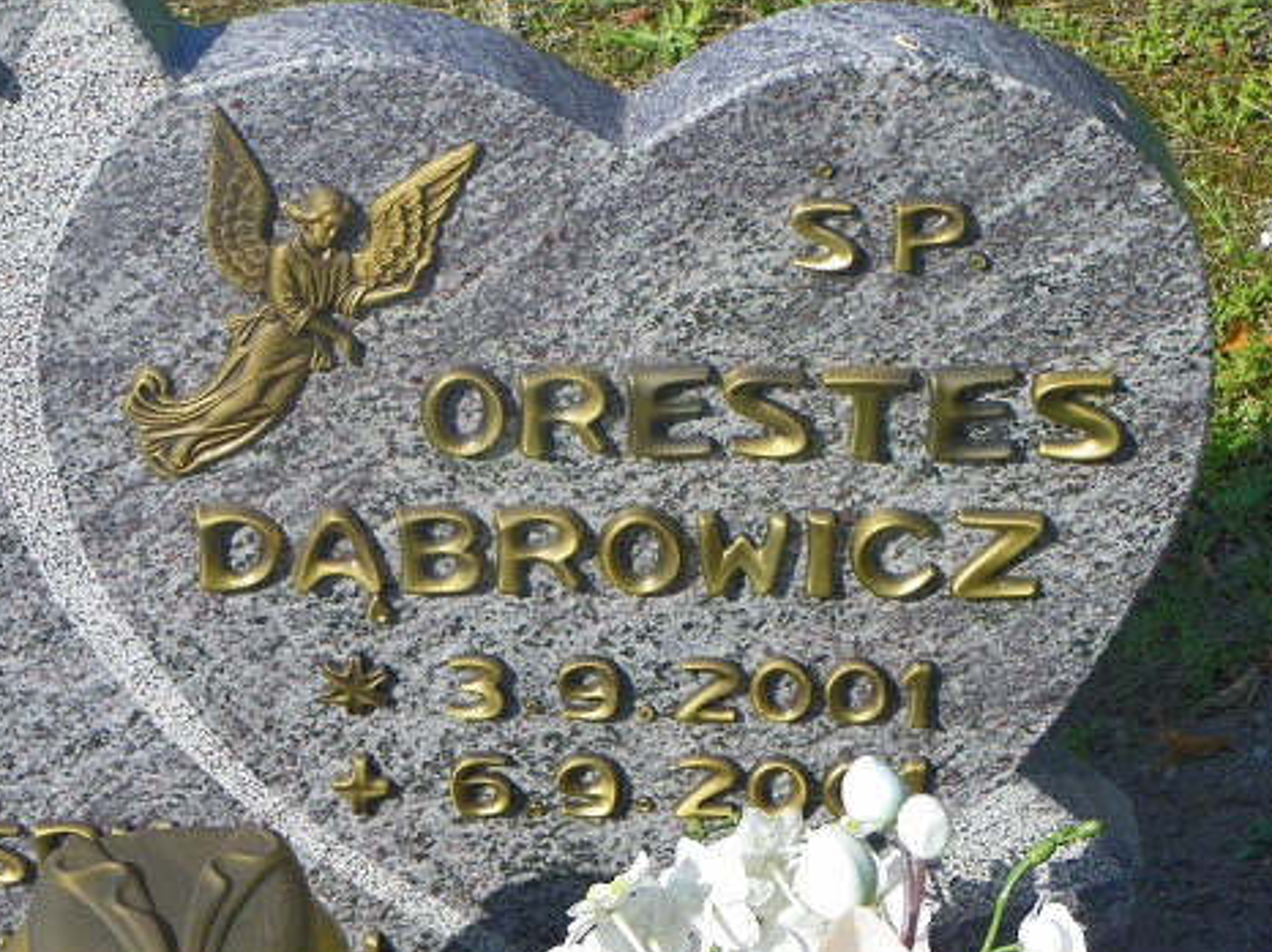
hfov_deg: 17.2
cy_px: 336
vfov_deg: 13.0
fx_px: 4187
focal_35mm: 114
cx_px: 439
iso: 64
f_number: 5.6
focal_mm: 14.7
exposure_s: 1/160
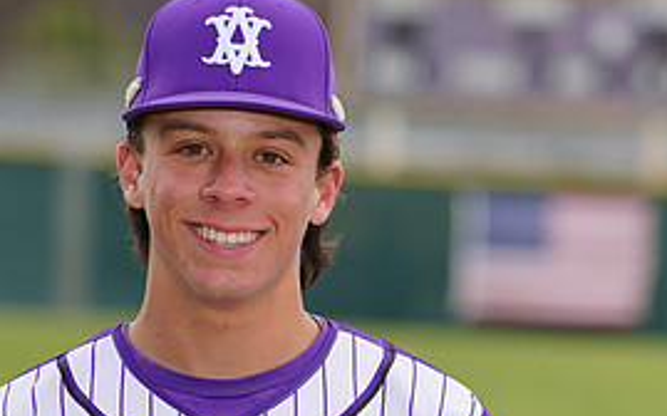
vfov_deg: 2.7
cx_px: 279
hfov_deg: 4.4
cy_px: 532
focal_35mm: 480
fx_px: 8724
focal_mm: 218
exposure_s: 1/250
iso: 100
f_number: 6.3
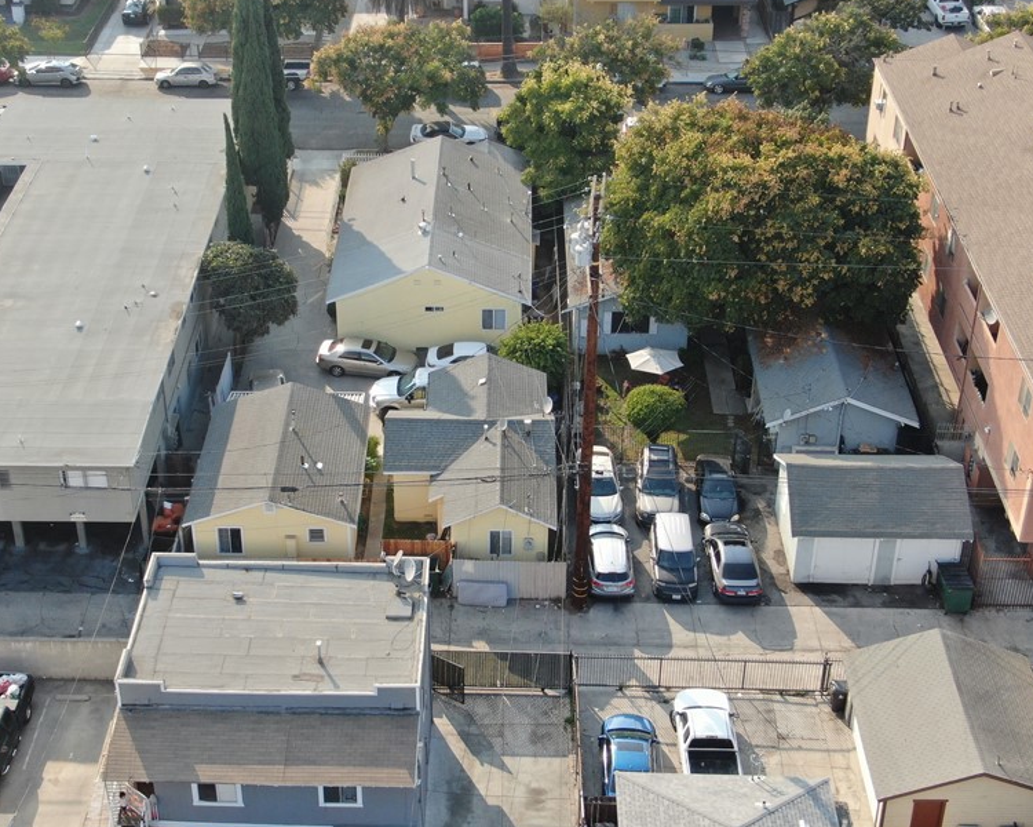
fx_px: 1712
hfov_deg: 33.5
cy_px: 398
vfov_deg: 27.1
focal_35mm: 56
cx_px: 432
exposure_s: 1/240
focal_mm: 7.23
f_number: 3.5
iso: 100
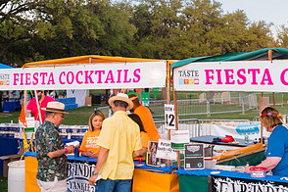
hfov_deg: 30.1
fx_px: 520
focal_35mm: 65
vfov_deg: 20.8
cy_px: 61
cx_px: 238
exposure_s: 1/320
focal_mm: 24
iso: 1250
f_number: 4
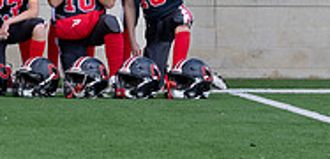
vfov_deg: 4.1
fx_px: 2234
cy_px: -17
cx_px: -187
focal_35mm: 264
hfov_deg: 8.2
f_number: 4.5
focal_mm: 70
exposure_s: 1/500
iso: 250
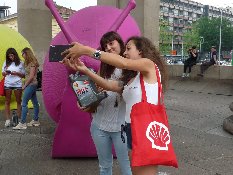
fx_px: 263
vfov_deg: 36.8
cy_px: 88
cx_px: 116
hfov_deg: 47.9
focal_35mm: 39
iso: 100
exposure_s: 1/125
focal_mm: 4.8
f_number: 4
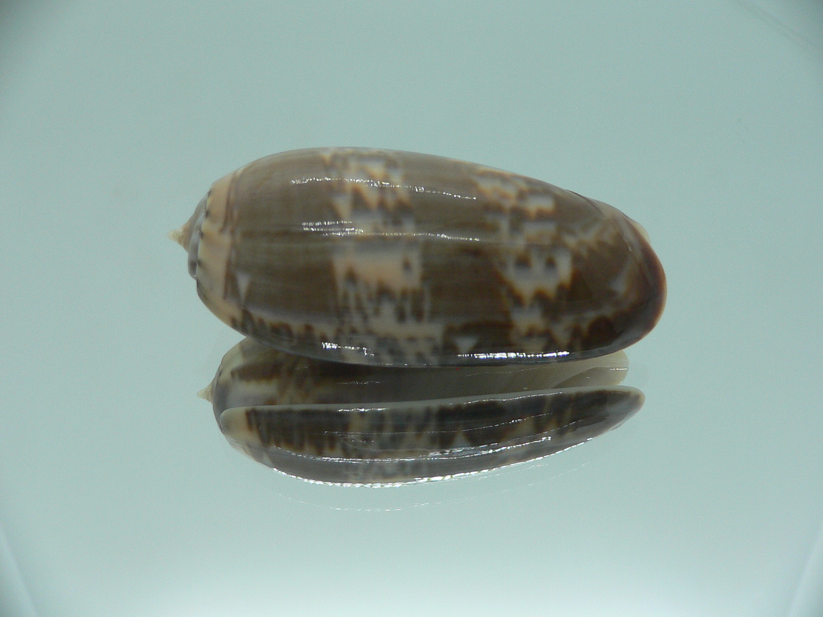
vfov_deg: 40.7
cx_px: 412
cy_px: 308
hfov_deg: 52.6
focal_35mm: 35
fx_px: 832
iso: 100
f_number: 2.8
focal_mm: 4.6
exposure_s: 1/60
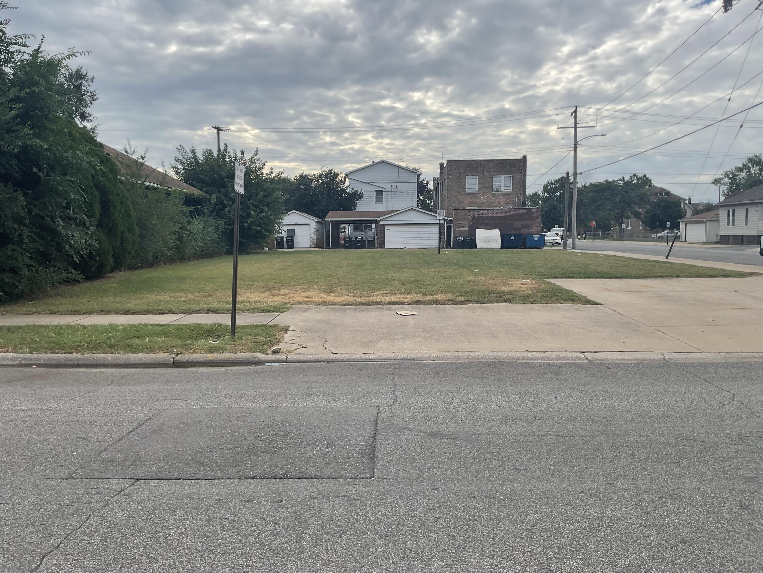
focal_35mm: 29
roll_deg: +0.6
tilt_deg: -3.7
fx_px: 639
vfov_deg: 48.2
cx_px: 382
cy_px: 286
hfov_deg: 61.7
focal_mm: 3
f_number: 1.8
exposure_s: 1/1626
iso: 16
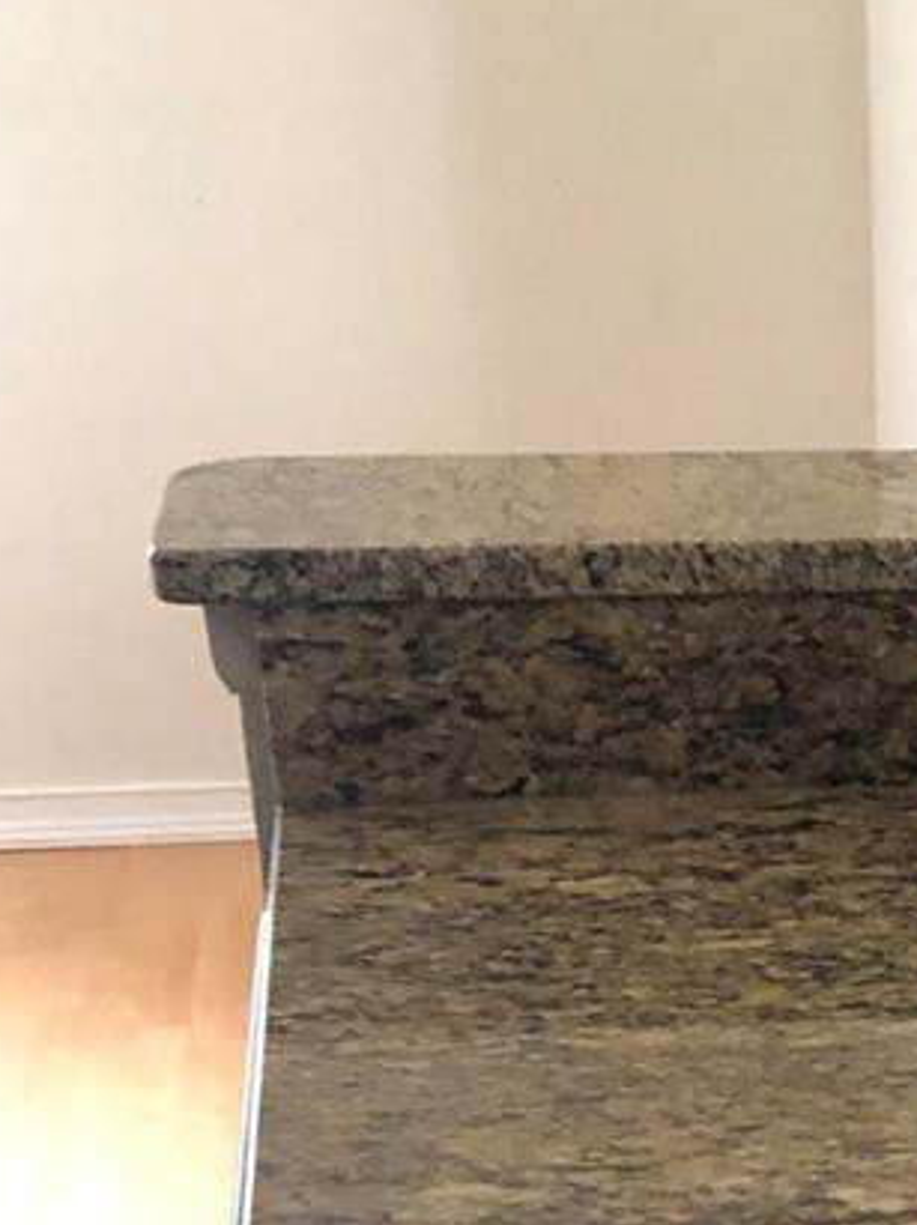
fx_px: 2899
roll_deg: +0.0
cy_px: 1661
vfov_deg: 21.3
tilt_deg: -30.5
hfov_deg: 17.0
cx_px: 1153
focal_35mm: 82
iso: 80
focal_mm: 3.99
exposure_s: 1/5
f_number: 1.8
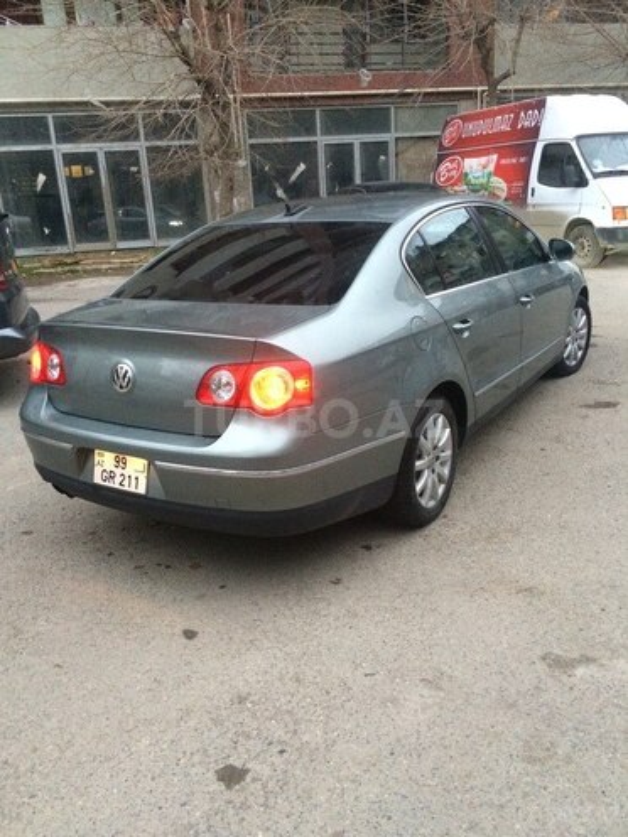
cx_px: 314
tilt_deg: -20.3
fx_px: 701
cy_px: 418
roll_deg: +3.1
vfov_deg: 61.7
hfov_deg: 48.2
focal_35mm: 29
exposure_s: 1/17
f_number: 2.2
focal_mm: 4.15
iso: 320
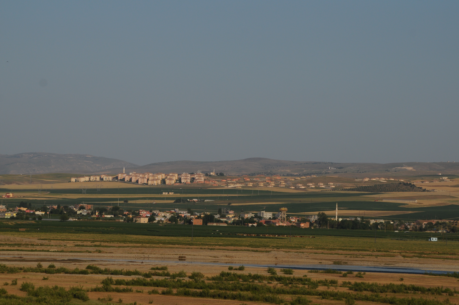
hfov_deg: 11.8
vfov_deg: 7.9
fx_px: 2216
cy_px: 152
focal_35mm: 174
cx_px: 230
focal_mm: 116
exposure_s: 1/1600
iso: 200
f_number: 7.1
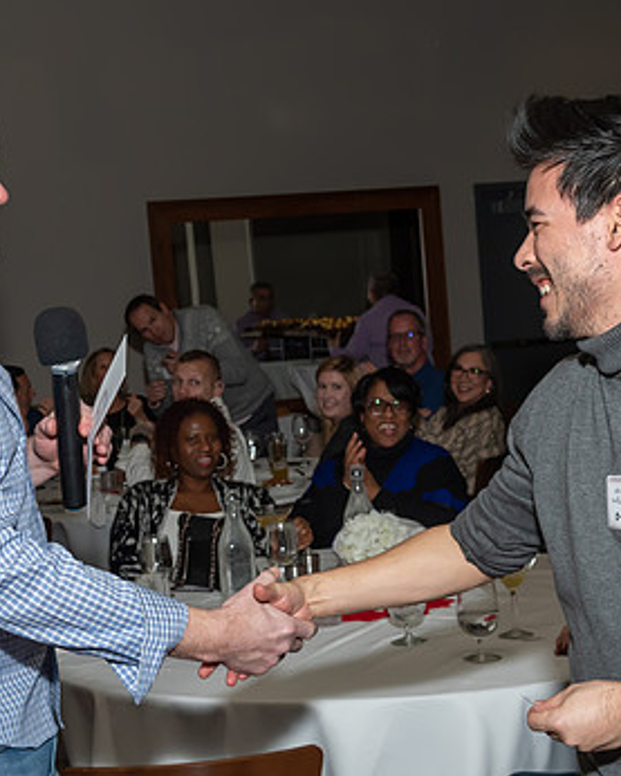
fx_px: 1630
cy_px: 417
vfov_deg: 26.8
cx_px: 255
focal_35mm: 71
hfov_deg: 21.5
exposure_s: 1/250
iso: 400
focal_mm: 23
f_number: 7.1
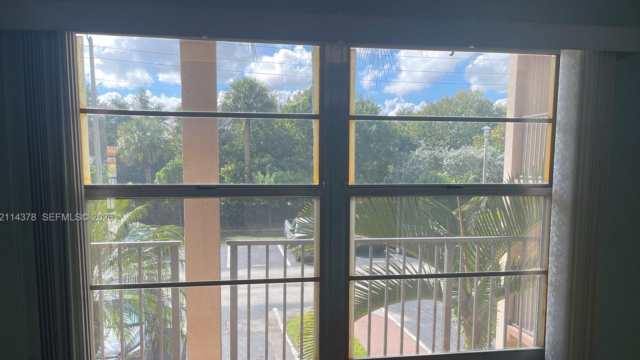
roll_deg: -0.2
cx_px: 314
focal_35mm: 28
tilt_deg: -6.4
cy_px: 218
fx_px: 475
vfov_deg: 41.3
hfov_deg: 67.9
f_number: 1.6
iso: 32
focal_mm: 5.1
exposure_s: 1/270
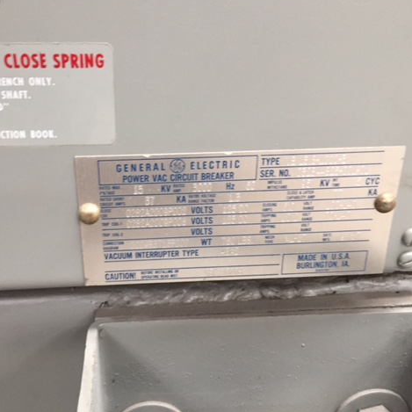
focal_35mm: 35
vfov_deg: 47.2
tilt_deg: -23.5
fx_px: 471
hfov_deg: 47.0
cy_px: 203
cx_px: 168
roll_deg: +0.0
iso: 200
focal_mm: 4.15
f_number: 2.2
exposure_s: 1/30
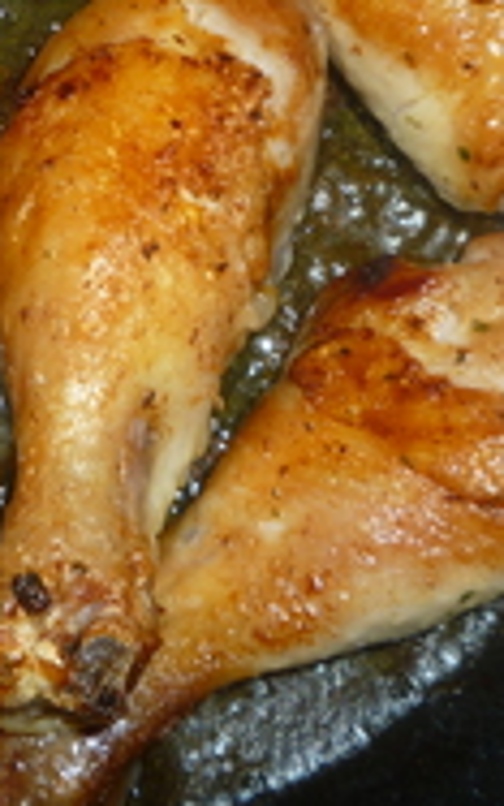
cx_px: 34
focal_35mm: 74
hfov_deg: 17.3
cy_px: 138
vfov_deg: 27.2
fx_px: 1625
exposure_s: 1/30
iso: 100
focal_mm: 5.2
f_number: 4
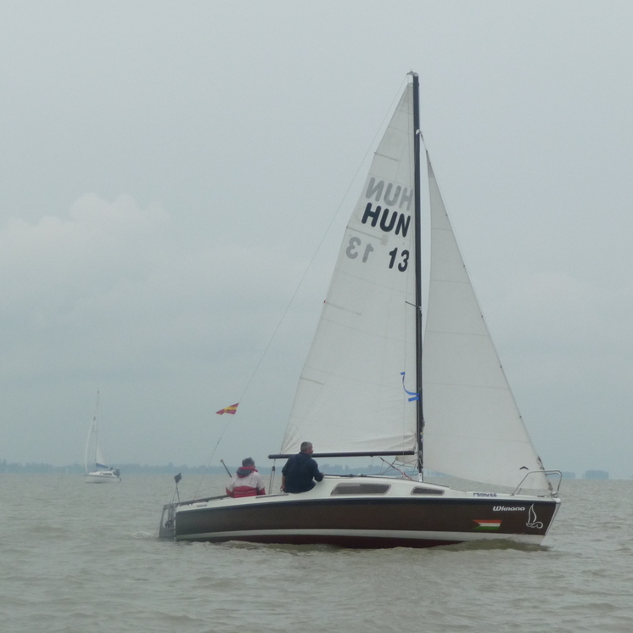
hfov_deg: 12.9
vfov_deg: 12.9
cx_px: 360
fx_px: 2793
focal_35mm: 135
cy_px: 316
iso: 160
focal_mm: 17.5
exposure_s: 1/500
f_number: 4.7
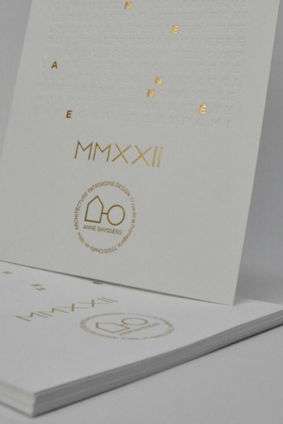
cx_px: 156
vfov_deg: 31.2
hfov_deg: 21.2
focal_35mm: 64
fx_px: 754
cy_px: 149
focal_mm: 31
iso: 1600
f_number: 18
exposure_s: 1/200
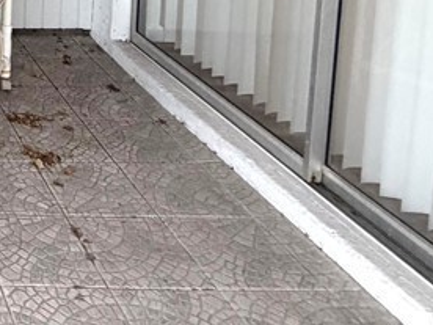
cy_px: -151
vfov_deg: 23.1
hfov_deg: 27.0
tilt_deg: -6.1
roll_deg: +0.6
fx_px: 650
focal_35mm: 52
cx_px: -202
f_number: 2.2
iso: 320
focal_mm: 2.22
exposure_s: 1/98
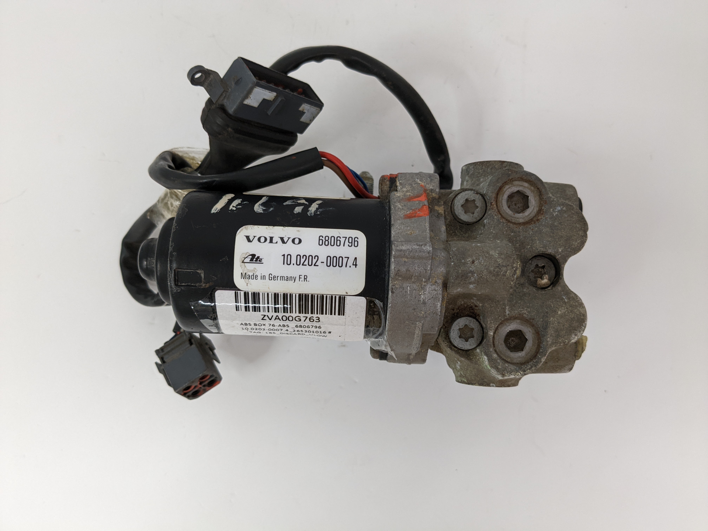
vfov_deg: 51.4
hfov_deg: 65.3
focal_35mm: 27
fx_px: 552
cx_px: 354
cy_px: 266
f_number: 1.73
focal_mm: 4.38
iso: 146
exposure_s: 1/120
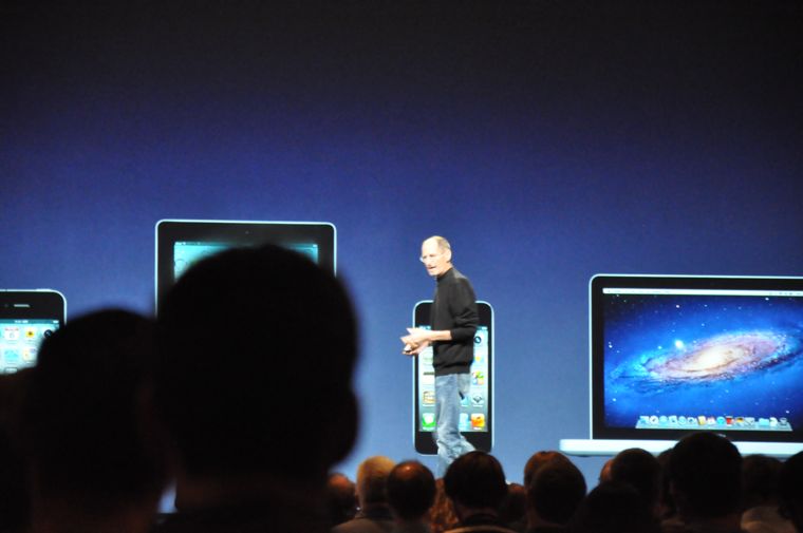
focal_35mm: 158
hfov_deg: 13.1
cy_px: 266
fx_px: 3509
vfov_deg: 8.7
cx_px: 402
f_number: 5.6
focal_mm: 105
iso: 3200
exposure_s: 1/20
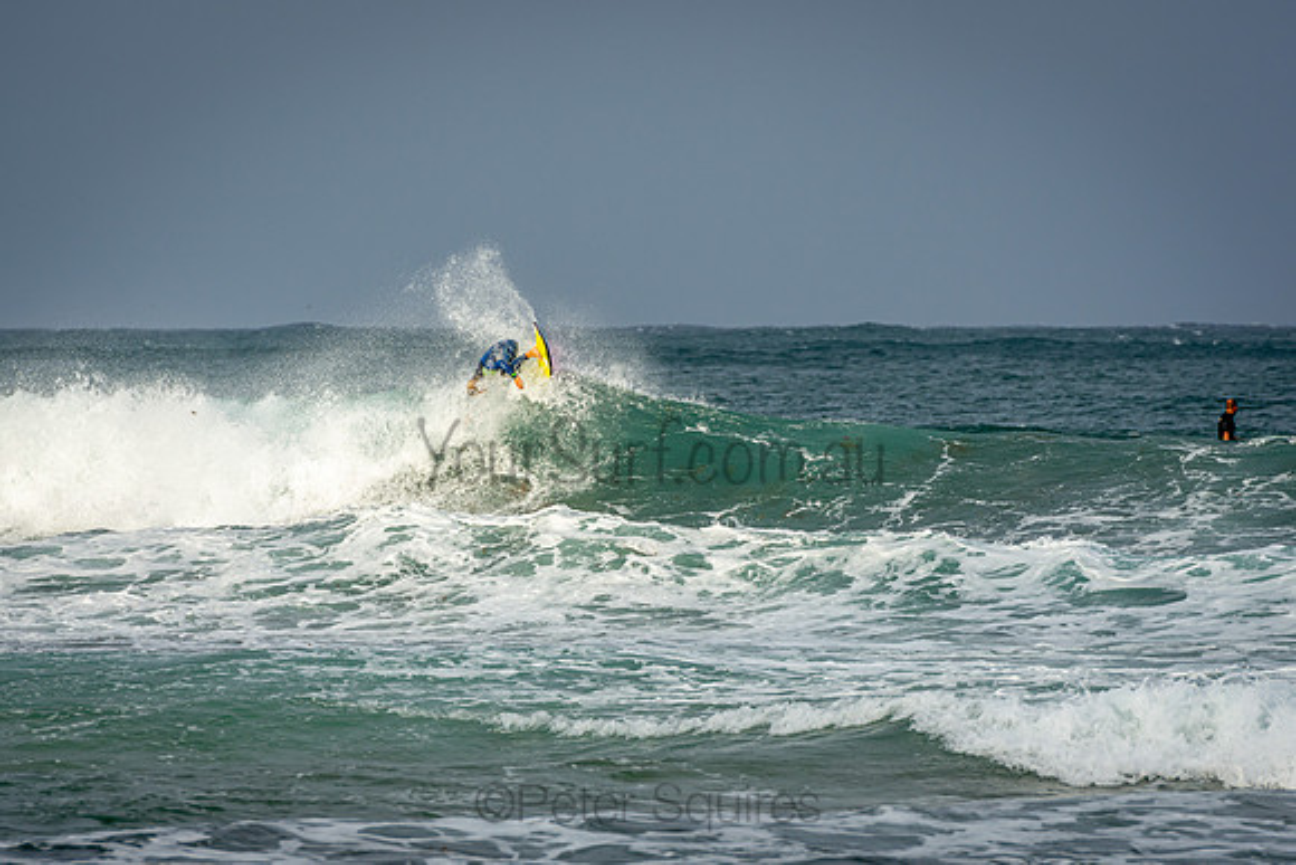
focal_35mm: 310
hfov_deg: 6.7
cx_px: 648
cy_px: 432
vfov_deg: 4.4
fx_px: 11149
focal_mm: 200
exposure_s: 1/800
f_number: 5.6
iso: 200
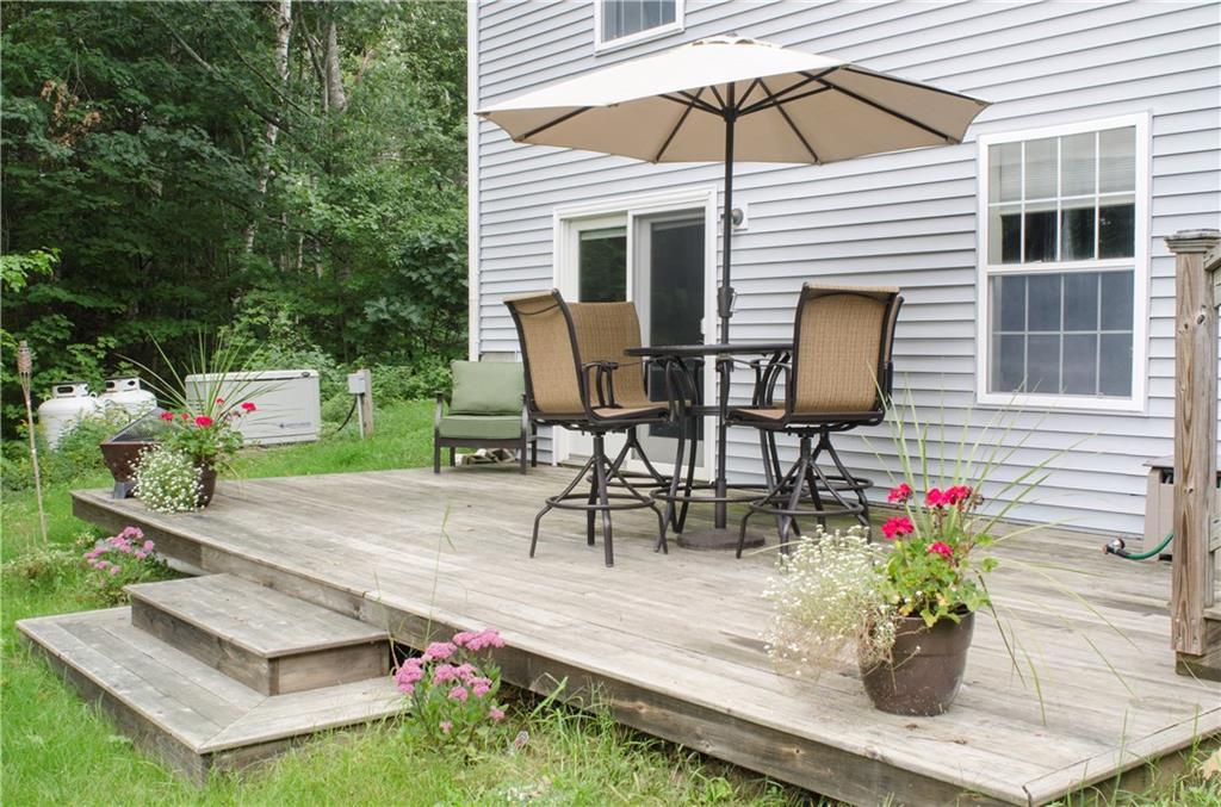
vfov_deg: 36.7
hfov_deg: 53.3
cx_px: 610
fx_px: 1218
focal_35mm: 36
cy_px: 404
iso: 200
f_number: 11
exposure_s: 1/40
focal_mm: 24
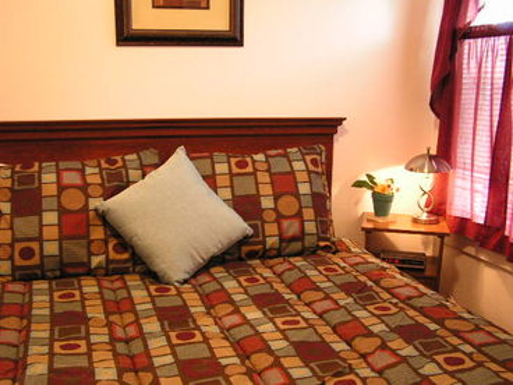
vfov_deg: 37.7
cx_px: 256
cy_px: 192
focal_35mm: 38
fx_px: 563
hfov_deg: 49.0
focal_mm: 6.3
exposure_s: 1/13
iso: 200
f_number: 2.8
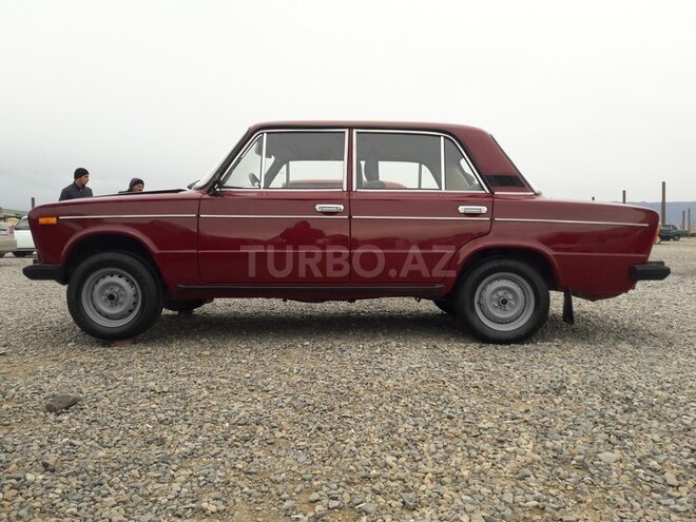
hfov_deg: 63.4
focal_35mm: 28
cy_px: 261
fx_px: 563
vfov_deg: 49.7
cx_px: 348
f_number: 1.9
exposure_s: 1/306
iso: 40
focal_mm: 3.7
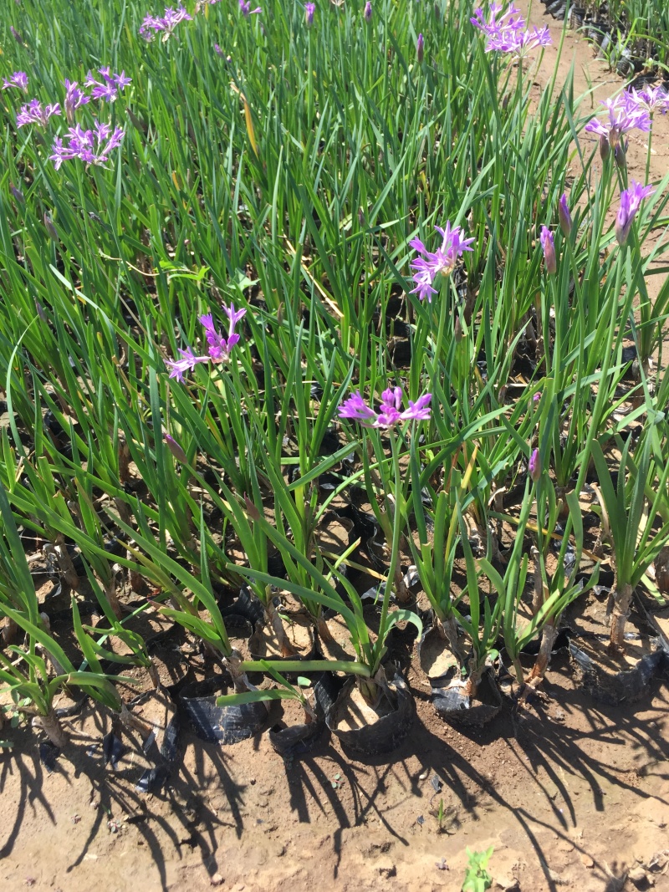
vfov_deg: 61.7
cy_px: 446
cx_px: 334
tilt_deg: -43.0
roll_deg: +6.8
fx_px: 747
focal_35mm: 29
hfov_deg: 48.2
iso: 32
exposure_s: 1/807
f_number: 2.2
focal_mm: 4.15
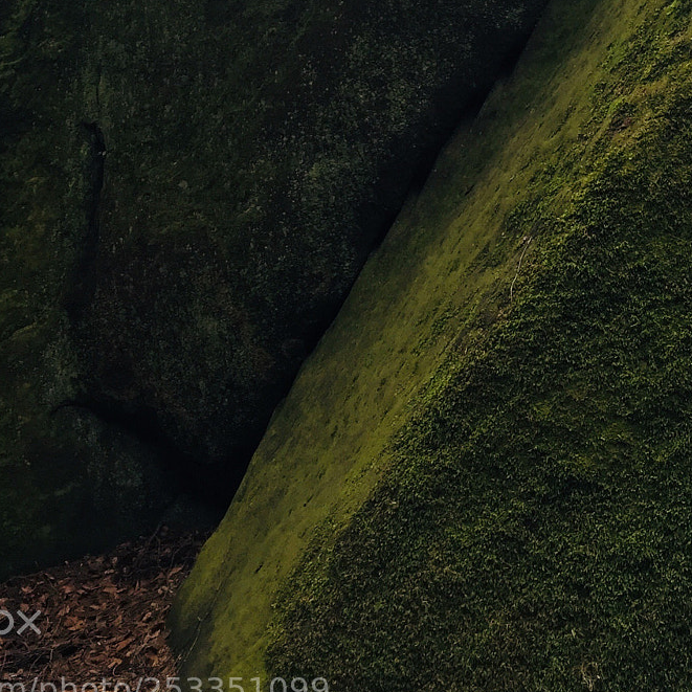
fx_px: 1402
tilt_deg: +6.7
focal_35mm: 62
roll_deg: +4.2
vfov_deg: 25.7
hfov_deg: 27.7
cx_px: 409
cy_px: -66
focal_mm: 4.15
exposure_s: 1/50
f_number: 2.2
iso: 40
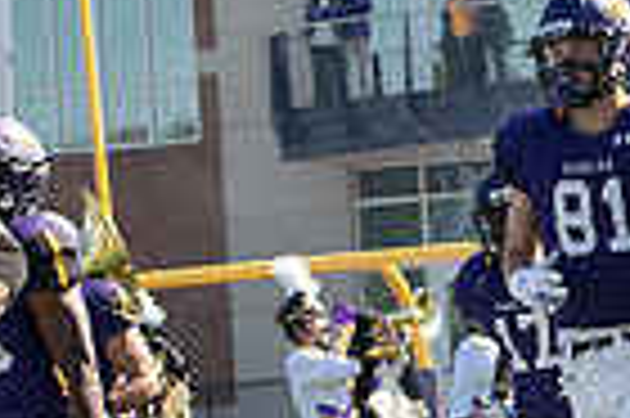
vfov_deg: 4.7
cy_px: 294
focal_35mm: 290
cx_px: 896
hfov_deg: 7.0
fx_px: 5069
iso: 200
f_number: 5
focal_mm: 70
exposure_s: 1/500
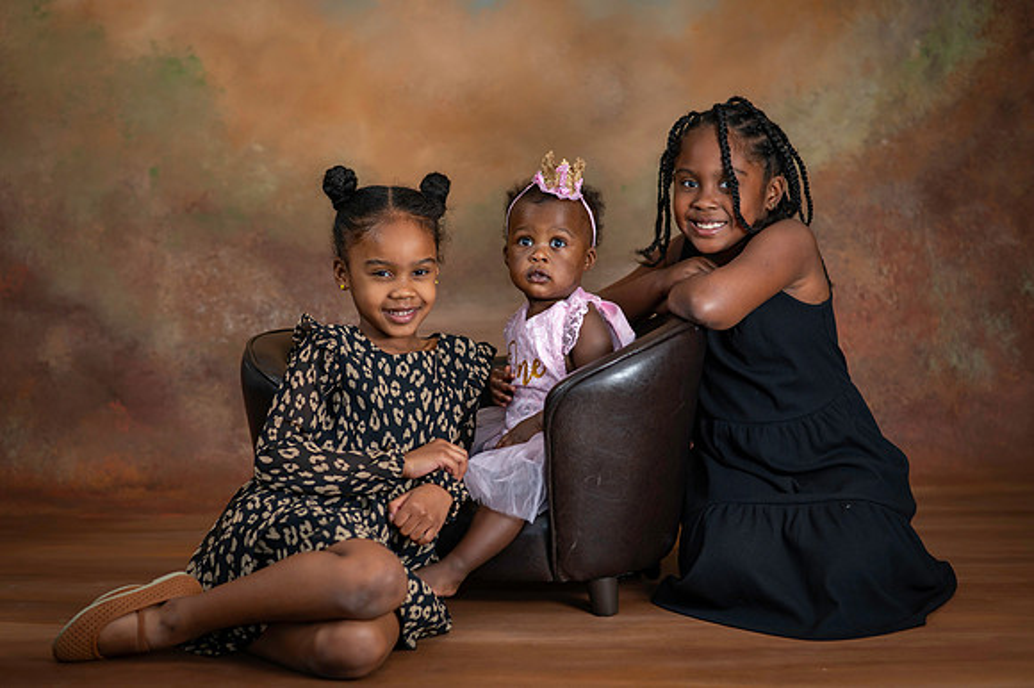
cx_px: 485
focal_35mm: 57
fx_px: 1631
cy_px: 363
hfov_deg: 35.2
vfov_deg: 23.8
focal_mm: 50
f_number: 2.5
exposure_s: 1/200
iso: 250
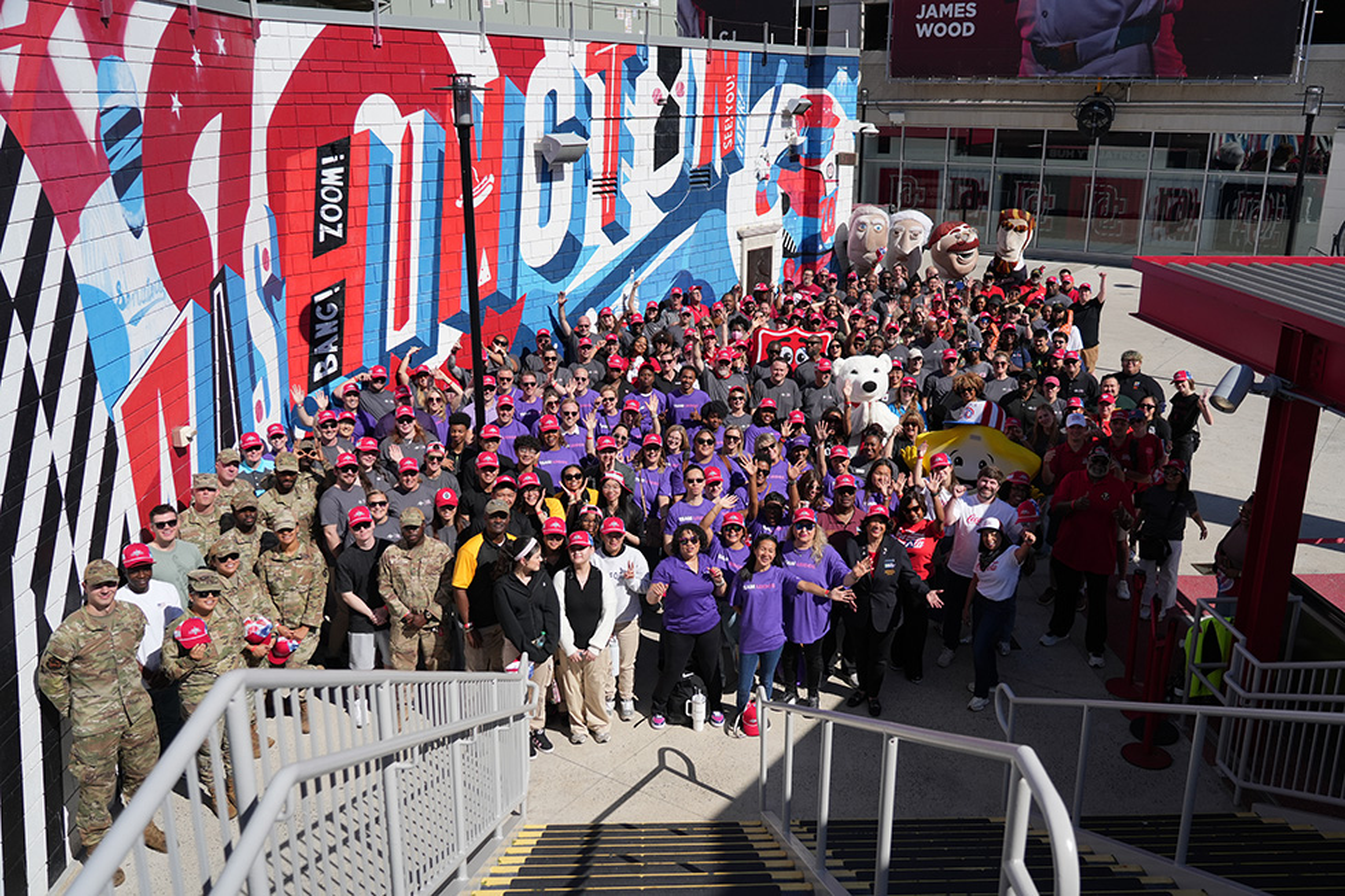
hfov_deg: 61.9
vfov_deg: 43.6
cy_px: 448
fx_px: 1121
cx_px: 672
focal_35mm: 30
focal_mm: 30
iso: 500
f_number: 4
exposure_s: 1/8000
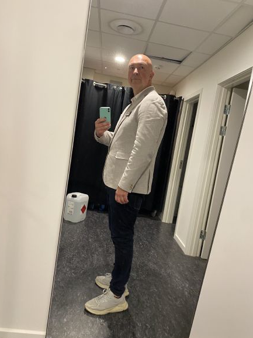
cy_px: 165
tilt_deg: -16.4
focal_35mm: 27
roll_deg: -11.3
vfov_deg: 65.3
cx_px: 124
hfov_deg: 51.3
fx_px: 263
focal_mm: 4.25
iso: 200
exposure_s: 1/50
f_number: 1.8
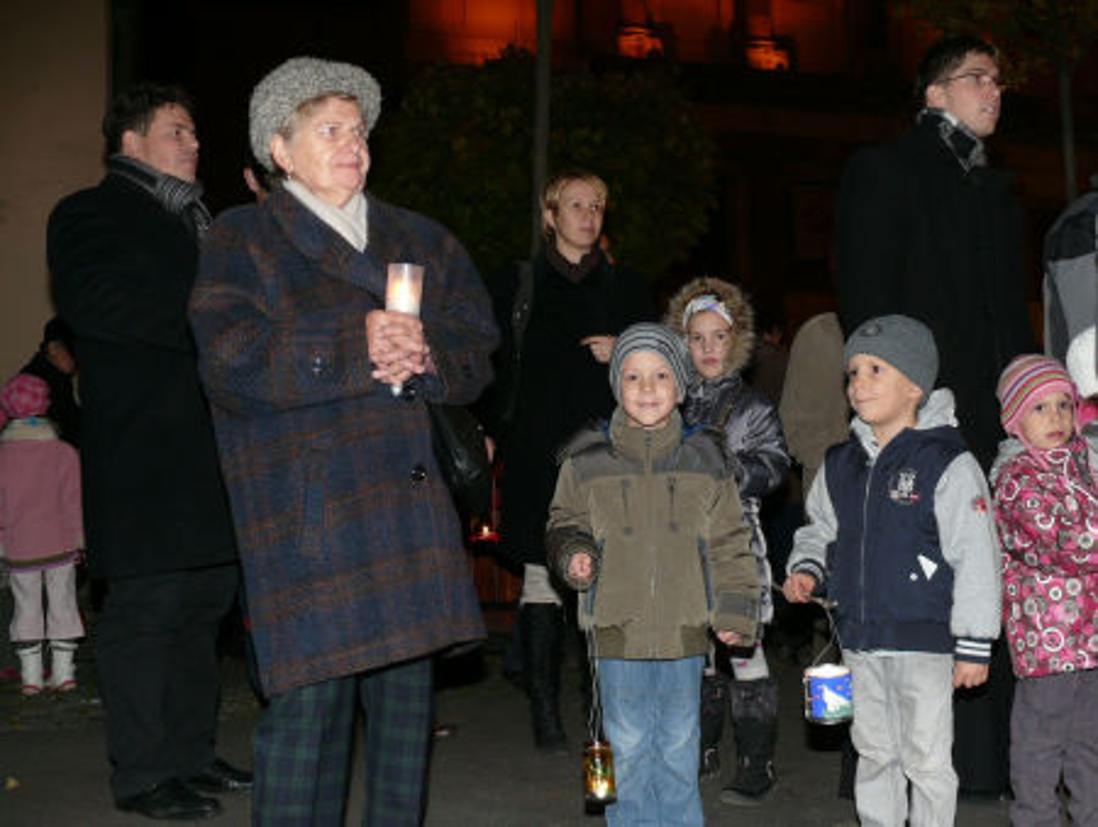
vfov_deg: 40.8
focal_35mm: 35
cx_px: 549
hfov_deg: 52.6
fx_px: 1112
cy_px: 414
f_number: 2.8
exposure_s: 1/30
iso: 100
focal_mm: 7.4
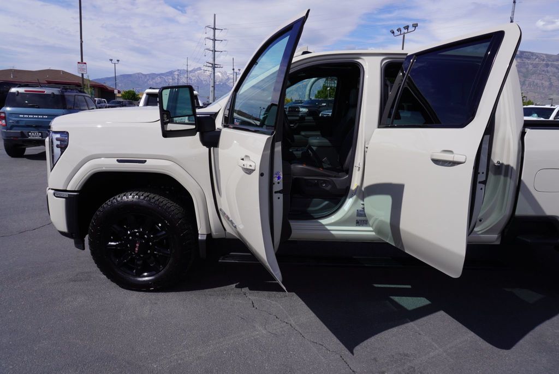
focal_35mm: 24
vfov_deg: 53.2
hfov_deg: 73.7
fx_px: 373
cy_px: 187
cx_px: 280
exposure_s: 1/250
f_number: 10
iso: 100
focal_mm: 16
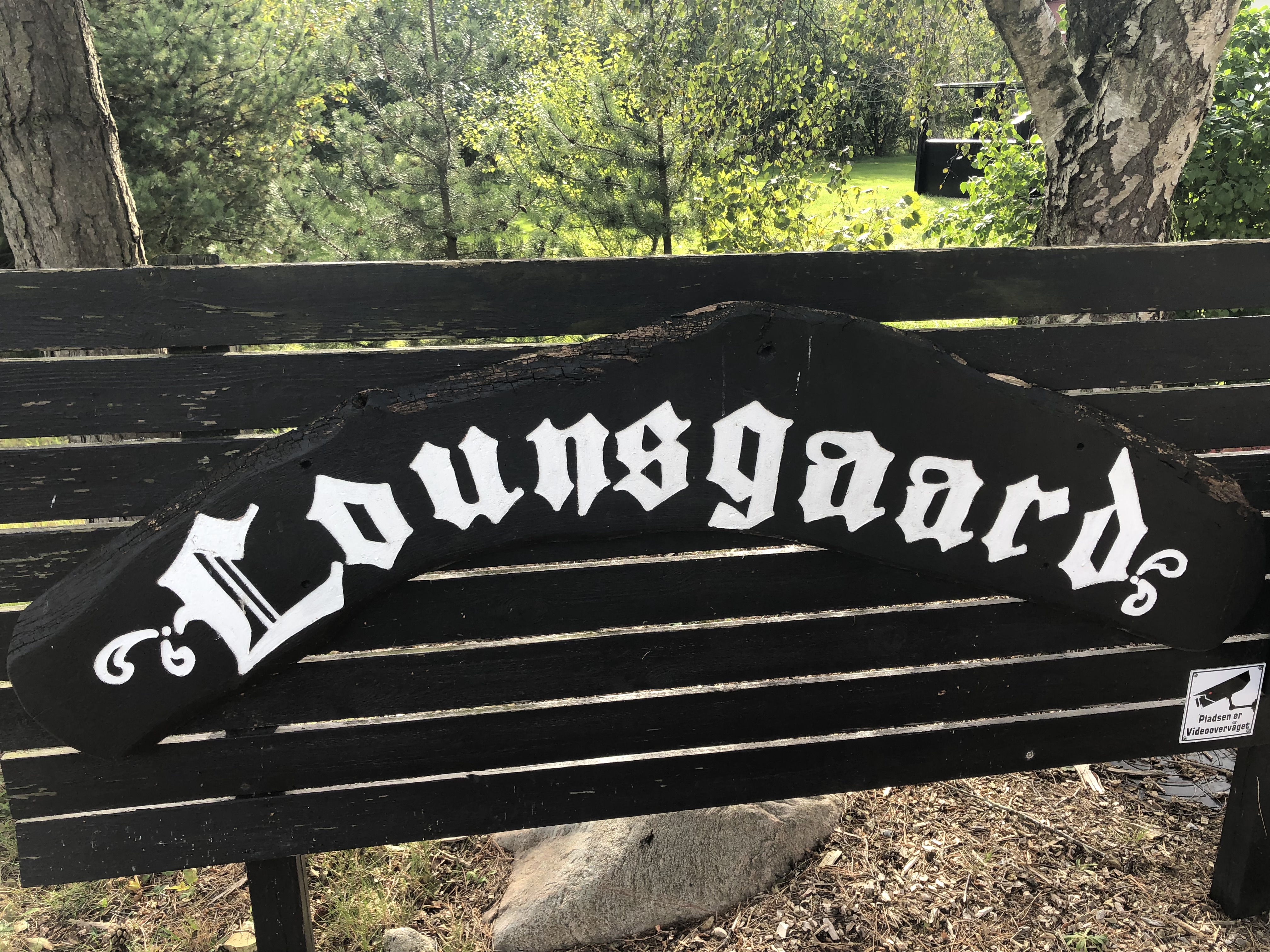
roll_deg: +0.7
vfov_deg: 49.7
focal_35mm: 28
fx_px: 1027
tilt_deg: -18.5
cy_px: 476
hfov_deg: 63.4
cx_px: 635
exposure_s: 1/326
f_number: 1.8
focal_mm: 4
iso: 20
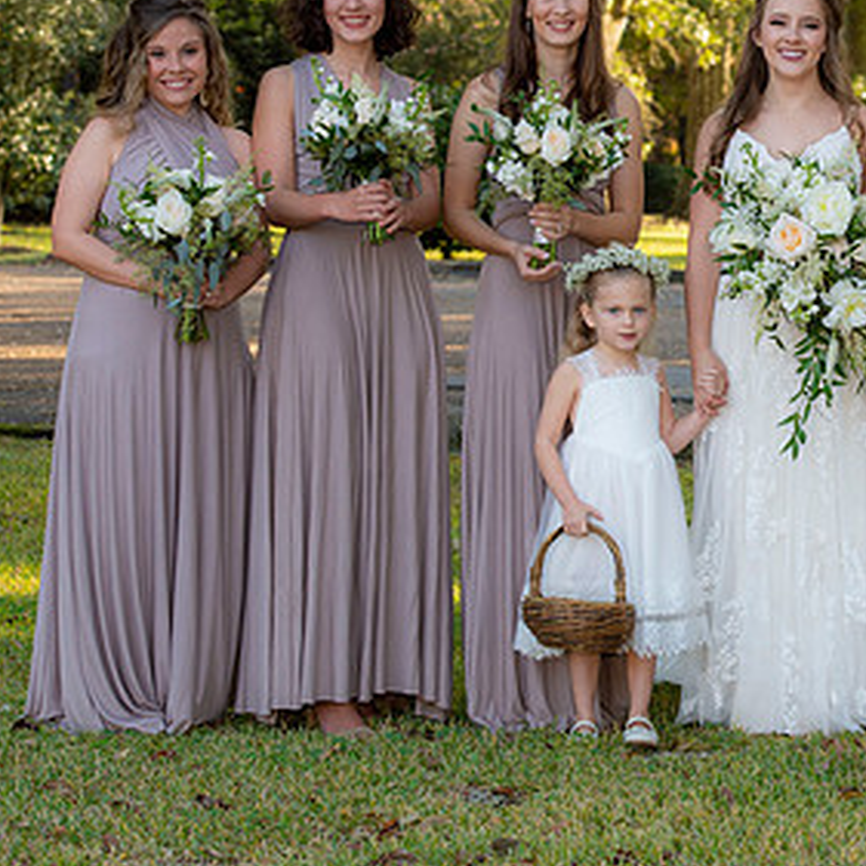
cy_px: 373
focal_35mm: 149
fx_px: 4217
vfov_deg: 11.7
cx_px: 826
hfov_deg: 11.6
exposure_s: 1/400
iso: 1250
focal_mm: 85
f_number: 6.3
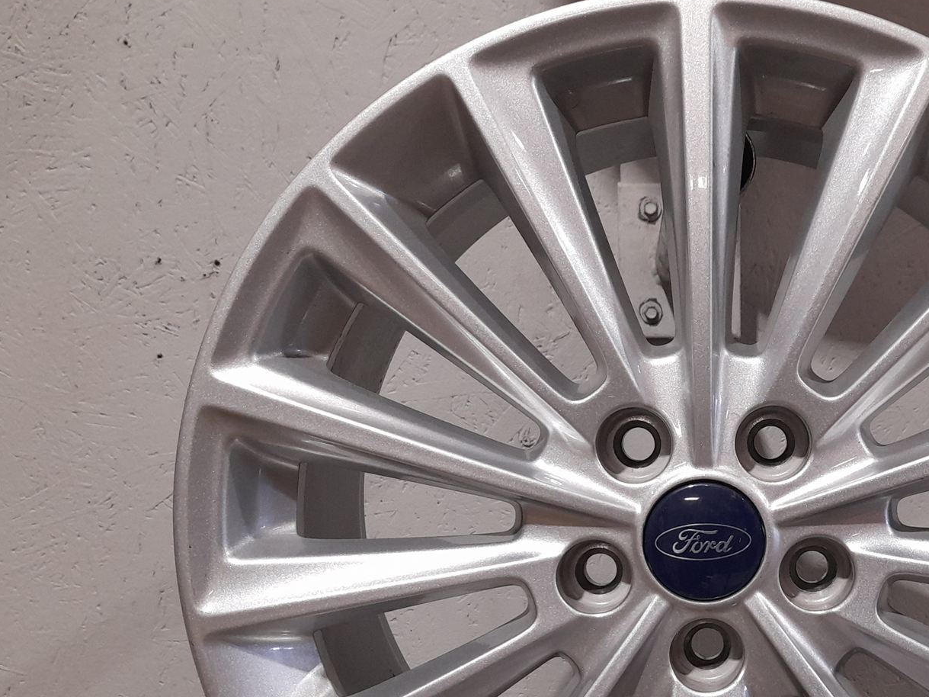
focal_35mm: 42
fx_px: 1127
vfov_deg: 33.4
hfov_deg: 43.0
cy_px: 551
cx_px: 729
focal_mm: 4.6
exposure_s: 1/50
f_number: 2
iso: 200
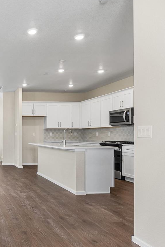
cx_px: -20
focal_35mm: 30
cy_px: 137
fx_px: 206
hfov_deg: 36.4
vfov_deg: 61.8
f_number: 8
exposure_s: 1/3
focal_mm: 16
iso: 200
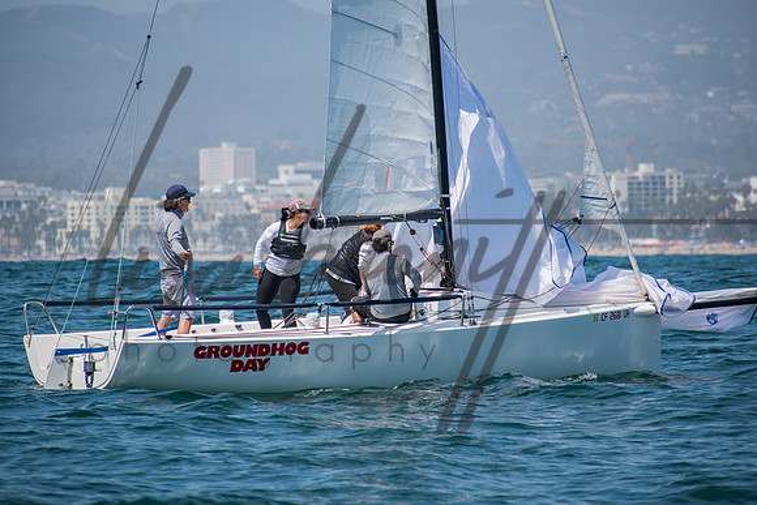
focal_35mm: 350
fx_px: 7368
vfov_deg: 3.9
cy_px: 252
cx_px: 375
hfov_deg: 5.9
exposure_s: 1/1000
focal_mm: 230
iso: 200
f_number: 6.3
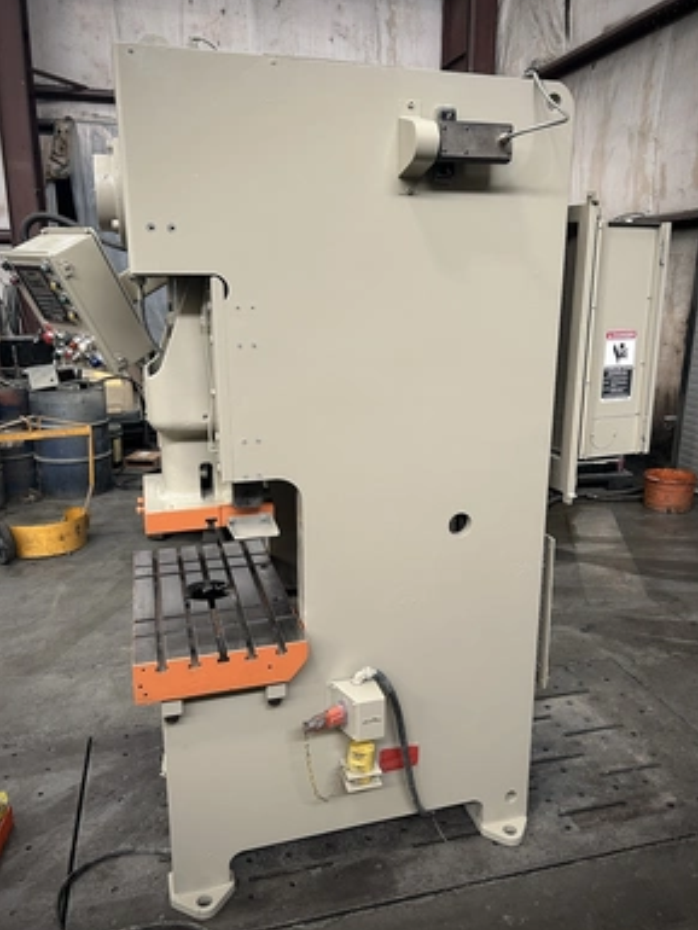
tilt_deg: -14.9
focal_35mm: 27
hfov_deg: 51.4
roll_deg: +0.8
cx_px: 360
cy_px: 464
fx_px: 726
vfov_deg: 65.3
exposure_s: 1/60
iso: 160
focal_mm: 5.7
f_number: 1.5
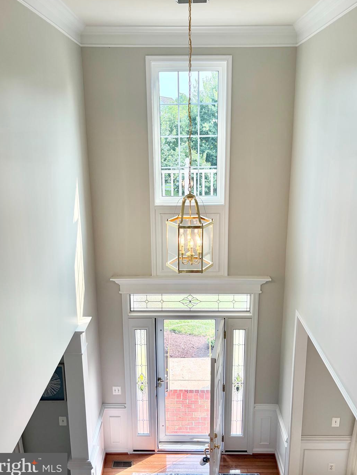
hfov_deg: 48.2
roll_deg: +1.2
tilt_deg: -13.3
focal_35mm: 29
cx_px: 180
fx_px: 399
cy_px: 216
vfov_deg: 61.5
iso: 50
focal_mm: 5.96
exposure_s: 1/309
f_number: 1.6
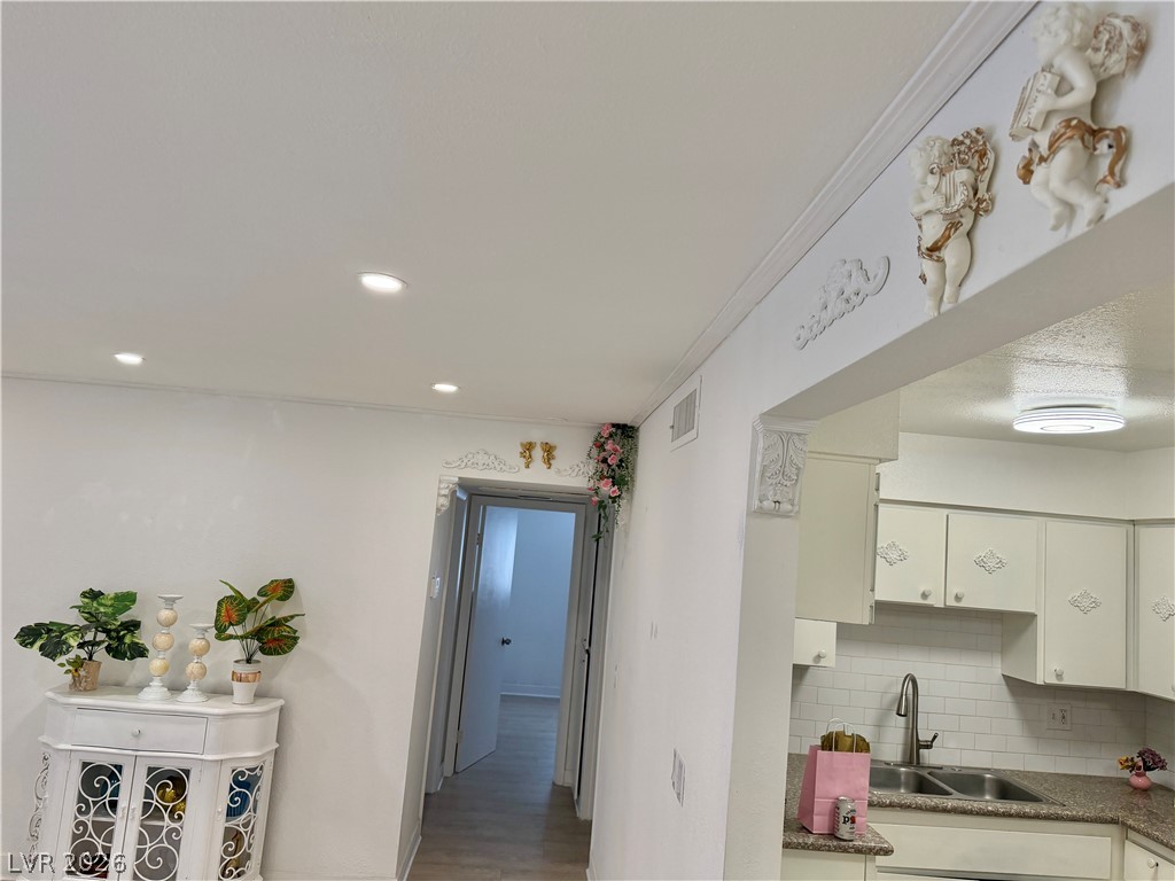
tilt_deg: +6.5
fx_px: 815
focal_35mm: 24
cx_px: 588
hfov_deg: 71.6
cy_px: 440
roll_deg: -5.2
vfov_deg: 56.8
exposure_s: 1/224
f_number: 1.78
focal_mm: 6.76
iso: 200
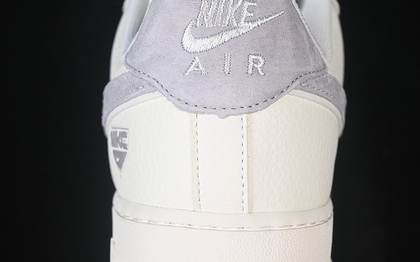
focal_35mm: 88
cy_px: 144
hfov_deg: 23.6
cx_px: 223
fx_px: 1007
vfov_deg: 14.8
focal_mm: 50
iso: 160
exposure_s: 1/80
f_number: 7.1
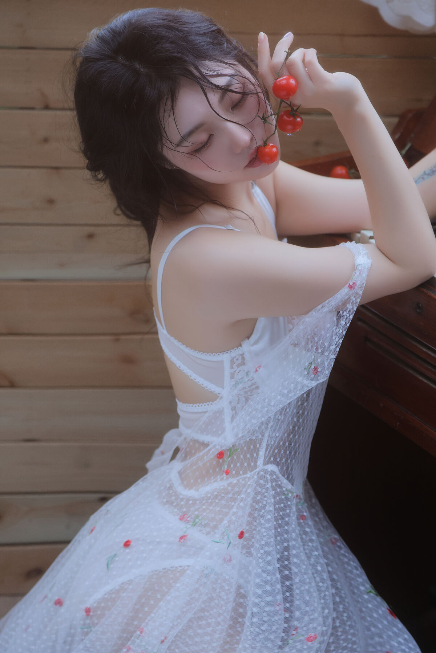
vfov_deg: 19.6
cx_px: 218
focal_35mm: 104
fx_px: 1888
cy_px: 326
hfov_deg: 13.2
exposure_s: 1/500
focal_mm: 105
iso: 1600
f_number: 4
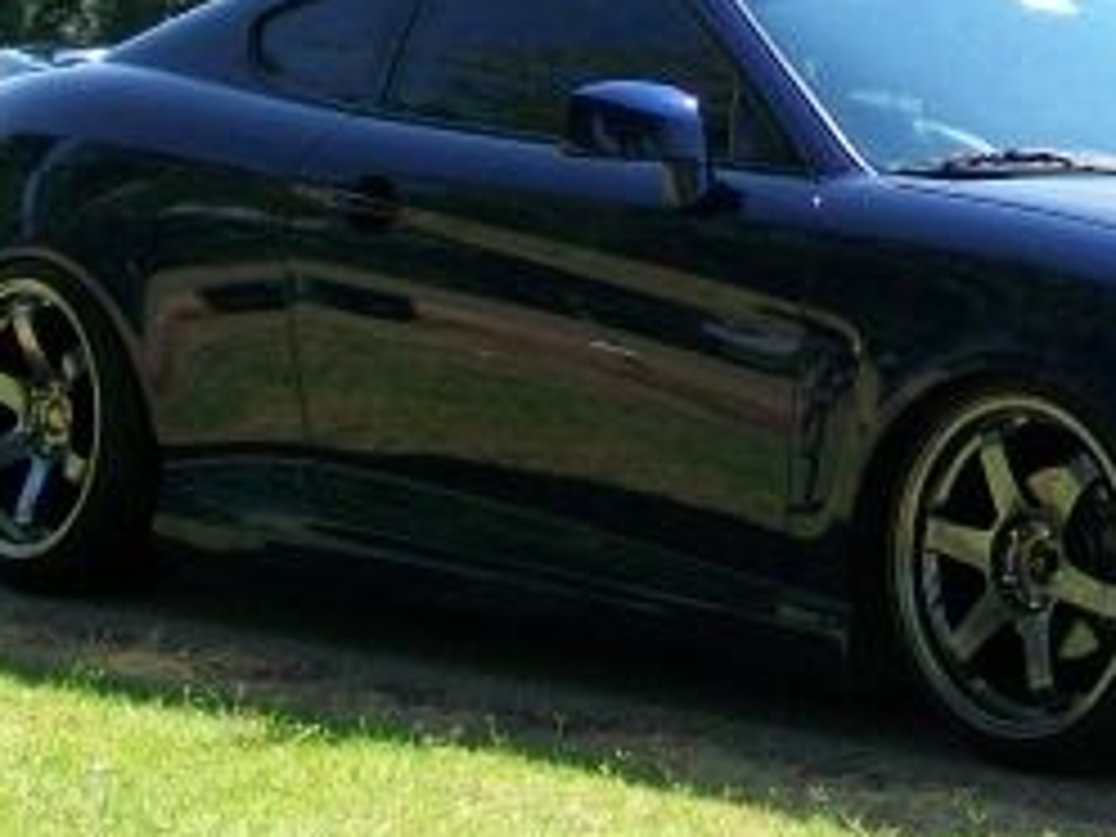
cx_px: 1202
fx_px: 5191
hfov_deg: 12.1
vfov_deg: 9.0
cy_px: -315
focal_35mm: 161
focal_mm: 8.8
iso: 64
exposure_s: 1/320
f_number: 3.6
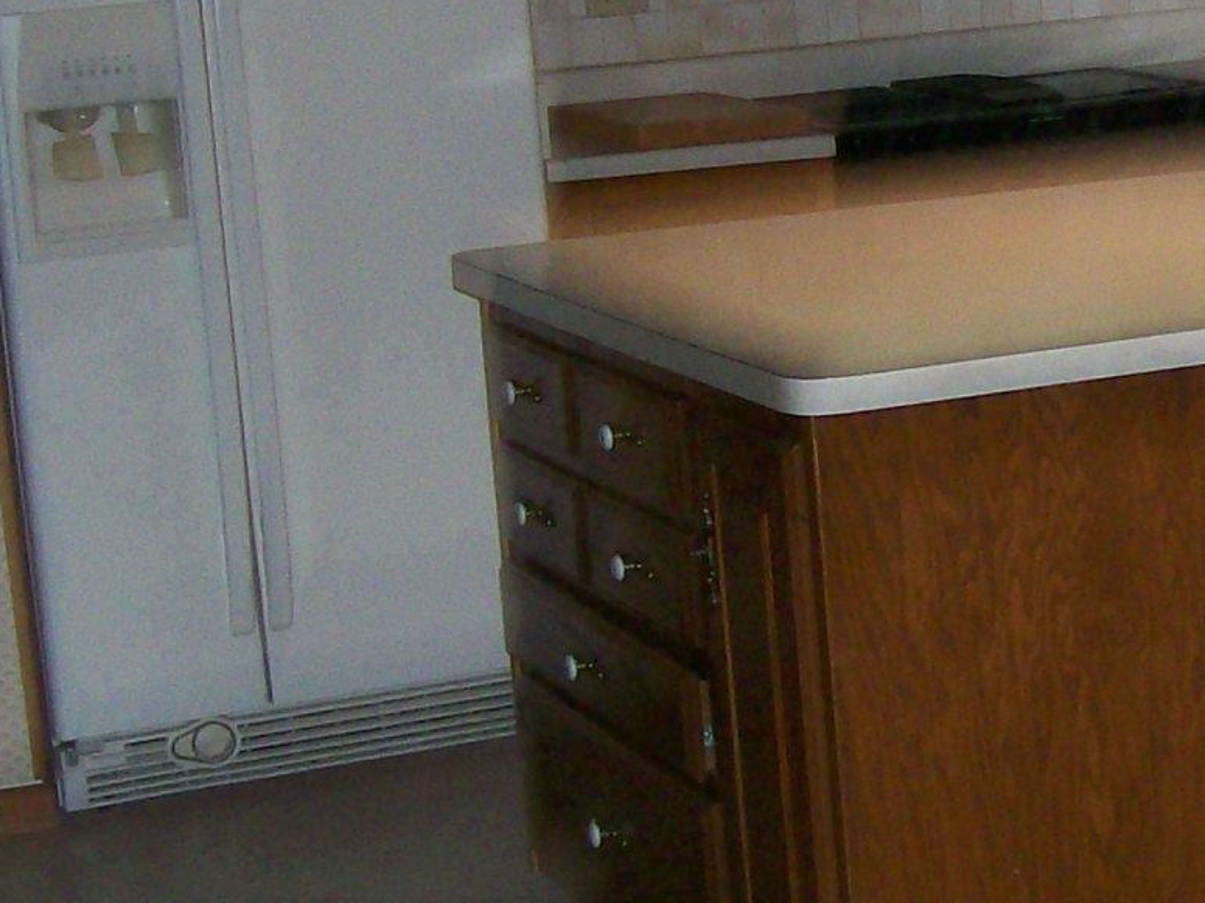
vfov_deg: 13.8
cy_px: 322
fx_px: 3724
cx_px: 1494
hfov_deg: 17.4
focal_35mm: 107
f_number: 2.7
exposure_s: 1/64
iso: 140
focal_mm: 6
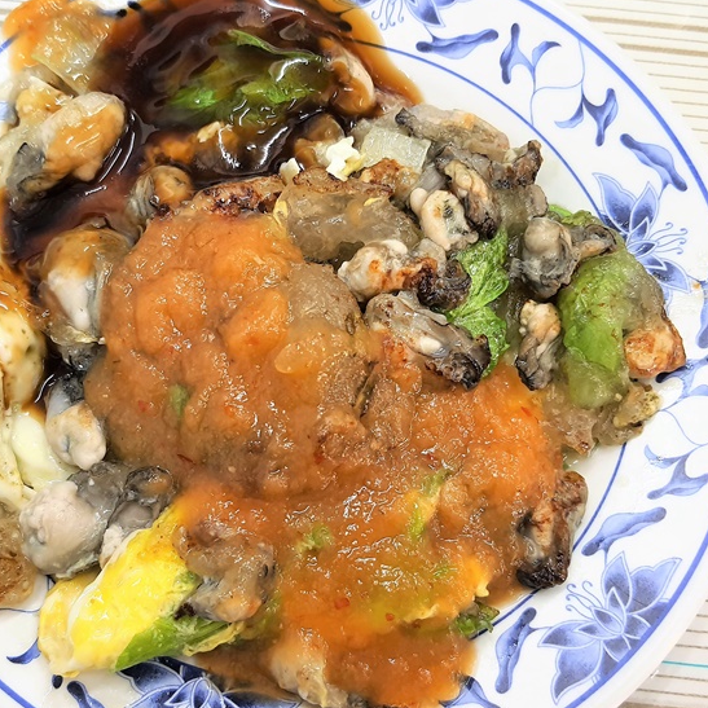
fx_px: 972
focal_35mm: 42
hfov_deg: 40.0
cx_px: 307
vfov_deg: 39.9
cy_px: 409
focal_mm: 4.32
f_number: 1.7
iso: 200
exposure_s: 1/40
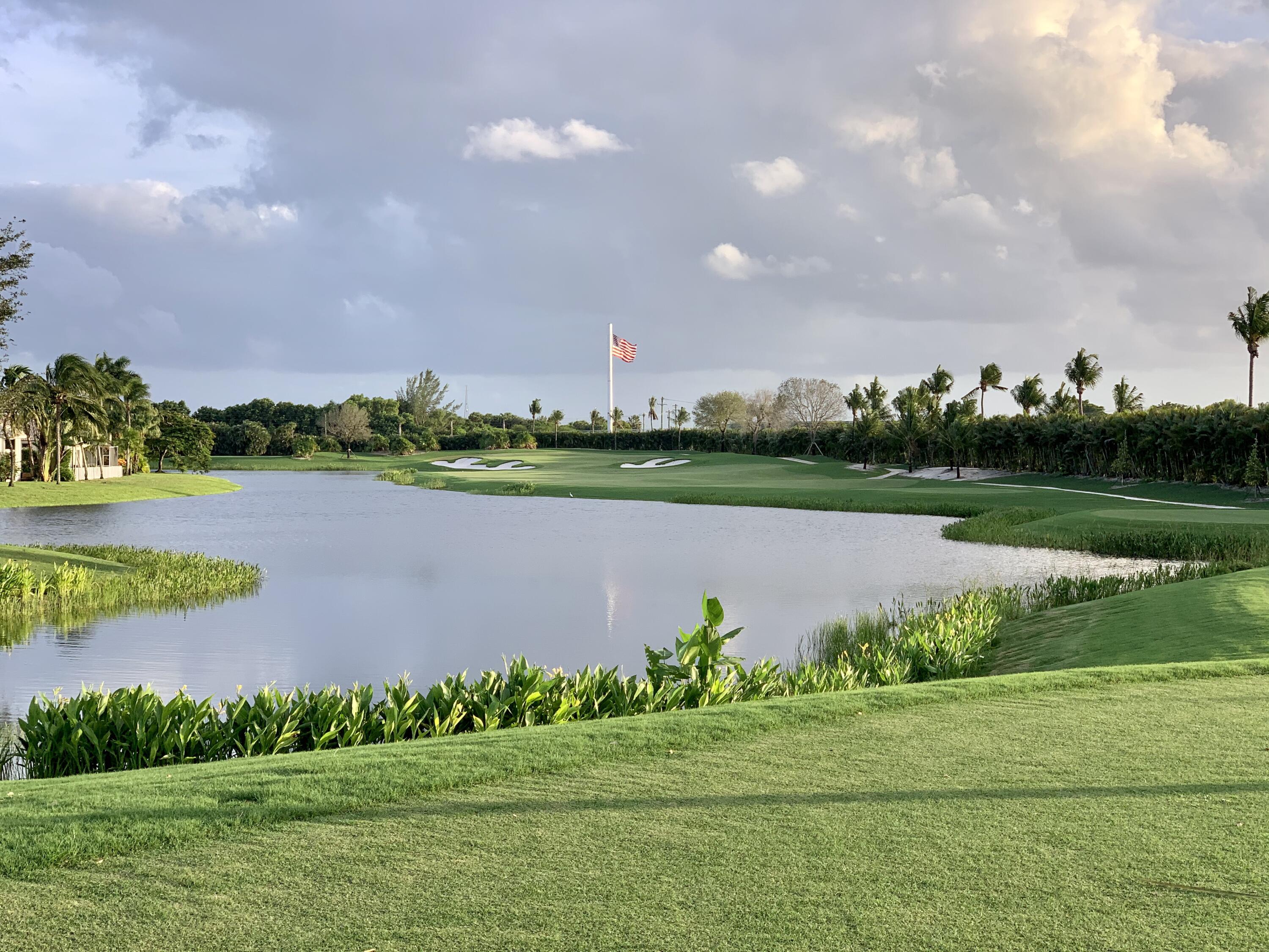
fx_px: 1906
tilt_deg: -1.2
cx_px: 634
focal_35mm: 52
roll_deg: +0.5
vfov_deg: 28.0
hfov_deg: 36.8
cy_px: 476
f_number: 2.4
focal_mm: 6
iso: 16
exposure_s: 1/384
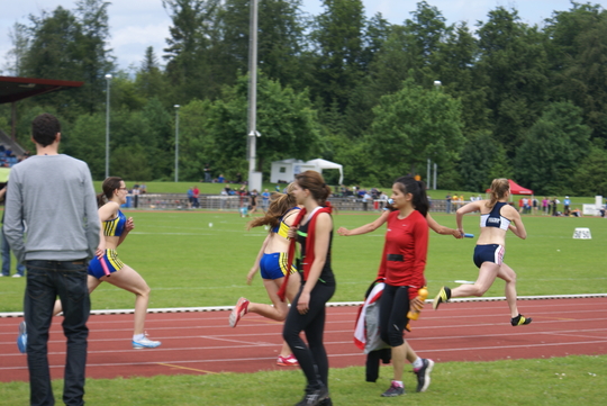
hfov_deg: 19.4
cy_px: 203
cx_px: 304
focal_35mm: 105
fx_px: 1772
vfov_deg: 13.1
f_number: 5.6
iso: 100
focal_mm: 70
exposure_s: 1/250
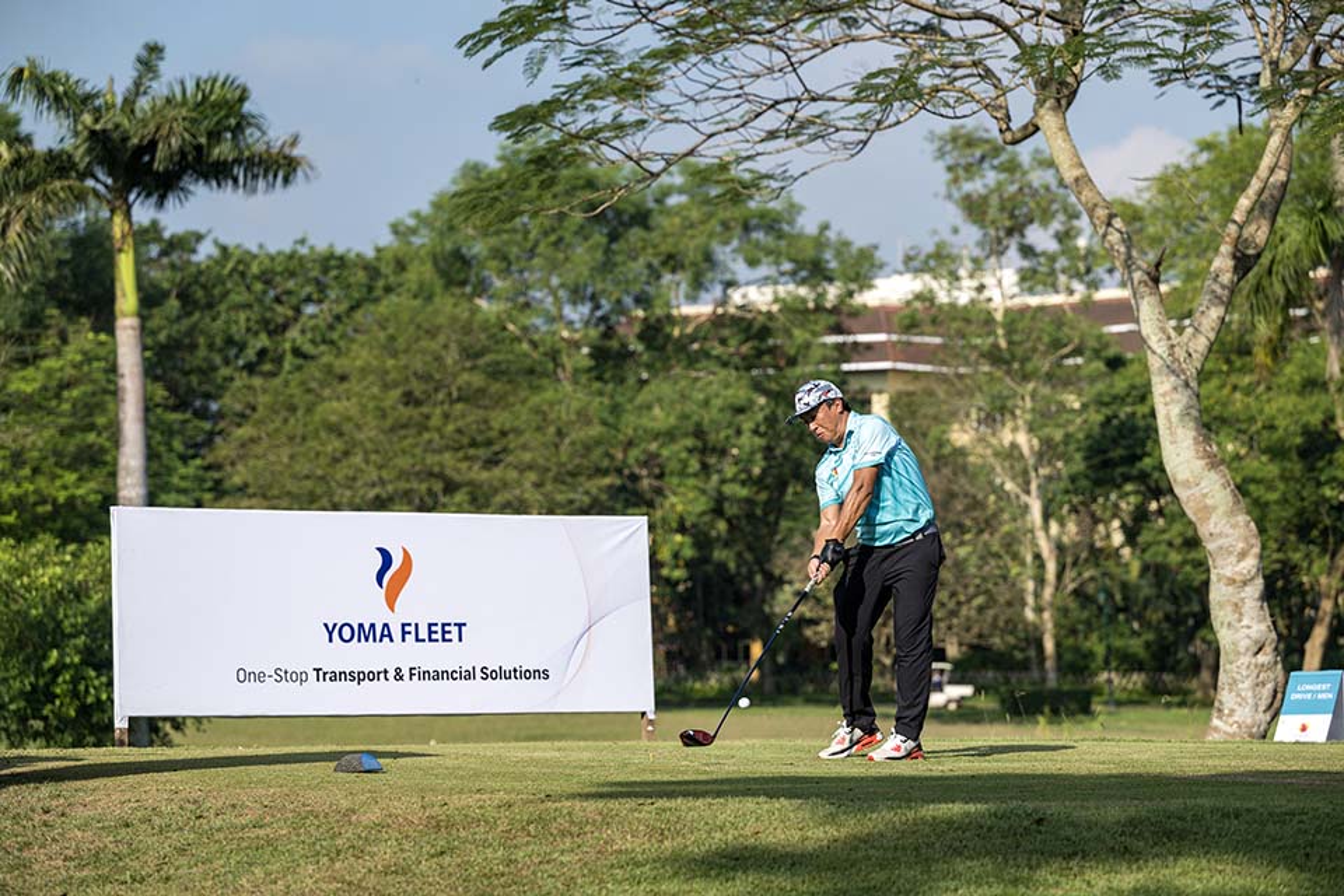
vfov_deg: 13.0
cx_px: 672
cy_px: 448
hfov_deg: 19.5
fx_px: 3920
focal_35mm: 105
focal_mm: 105
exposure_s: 1/5000
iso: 280
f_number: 3.5
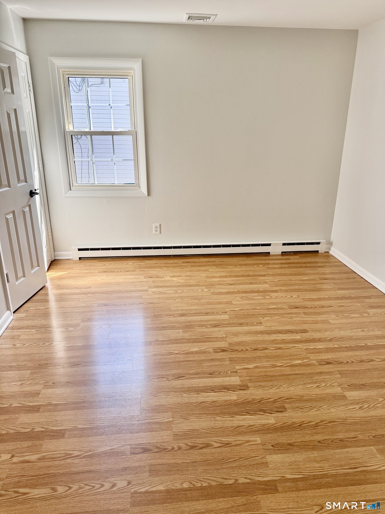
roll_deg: -0.6
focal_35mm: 24
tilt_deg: -19.6
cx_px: 192
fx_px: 356
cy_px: 257
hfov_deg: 56.8
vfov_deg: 71.6
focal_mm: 6.76
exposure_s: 1/207
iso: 125
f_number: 1.78
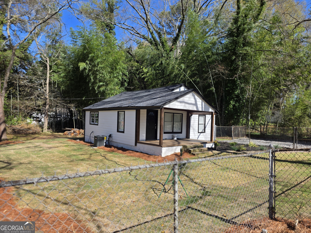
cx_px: 156
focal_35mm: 23
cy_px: 116
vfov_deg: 58.9
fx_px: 207
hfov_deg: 73.9
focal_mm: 6.25
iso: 80
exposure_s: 1/3220
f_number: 1.7
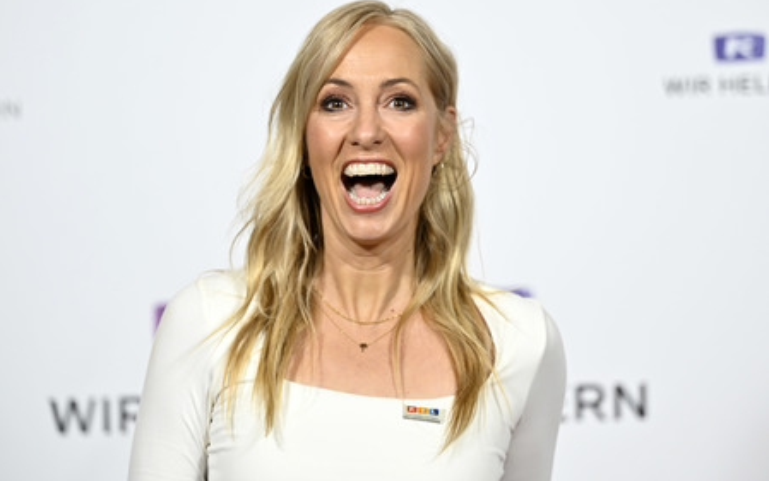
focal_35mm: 133
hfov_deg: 15.7
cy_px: 233
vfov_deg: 9.9
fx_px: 2788
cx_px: 384
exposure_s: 1/640
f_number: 2.8
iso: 1250
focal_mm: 130
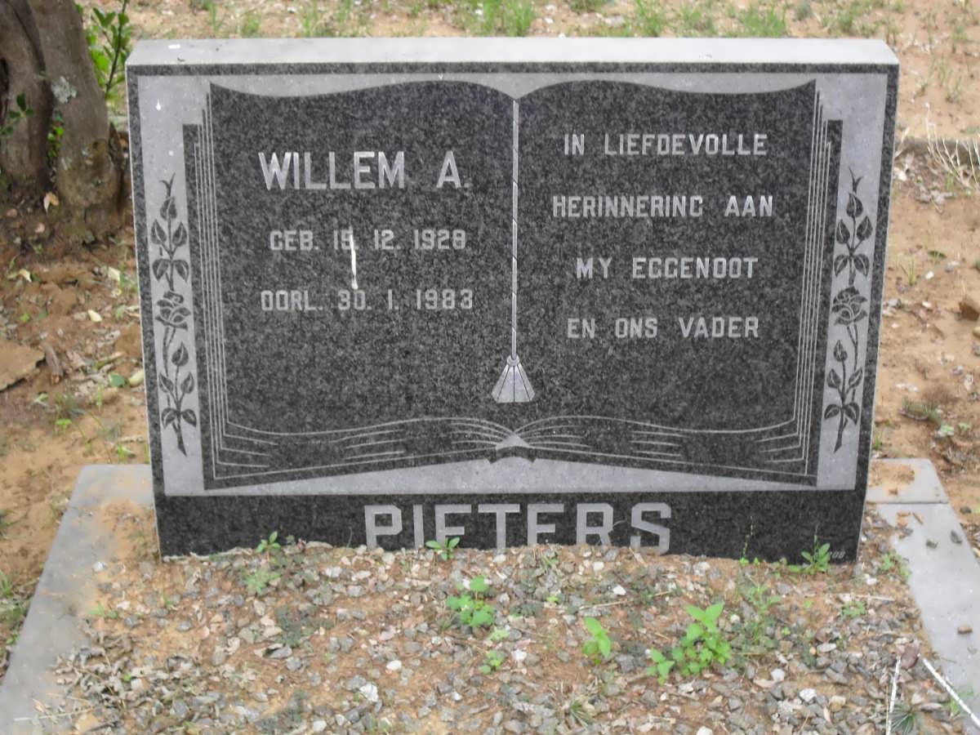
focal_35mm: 57
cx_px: 490
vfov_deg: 25.7
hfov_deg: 33.8
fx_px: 1614
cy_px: 368
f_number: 4.3
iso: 100
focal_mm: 10.1
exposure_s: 1/60
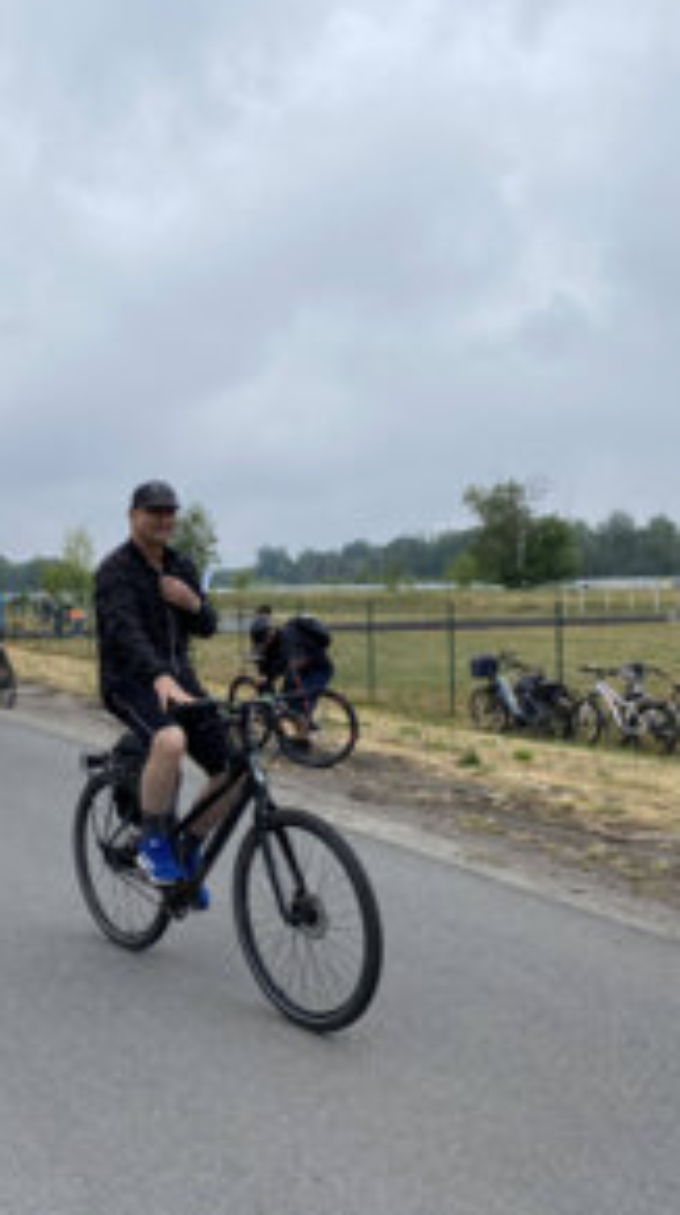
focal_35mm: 39
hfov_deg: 29.0
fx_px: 1254
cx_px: 54
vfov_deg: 51.7
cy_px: 601
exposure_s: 1/1961
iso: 32
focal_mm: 4.2
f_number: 1.8
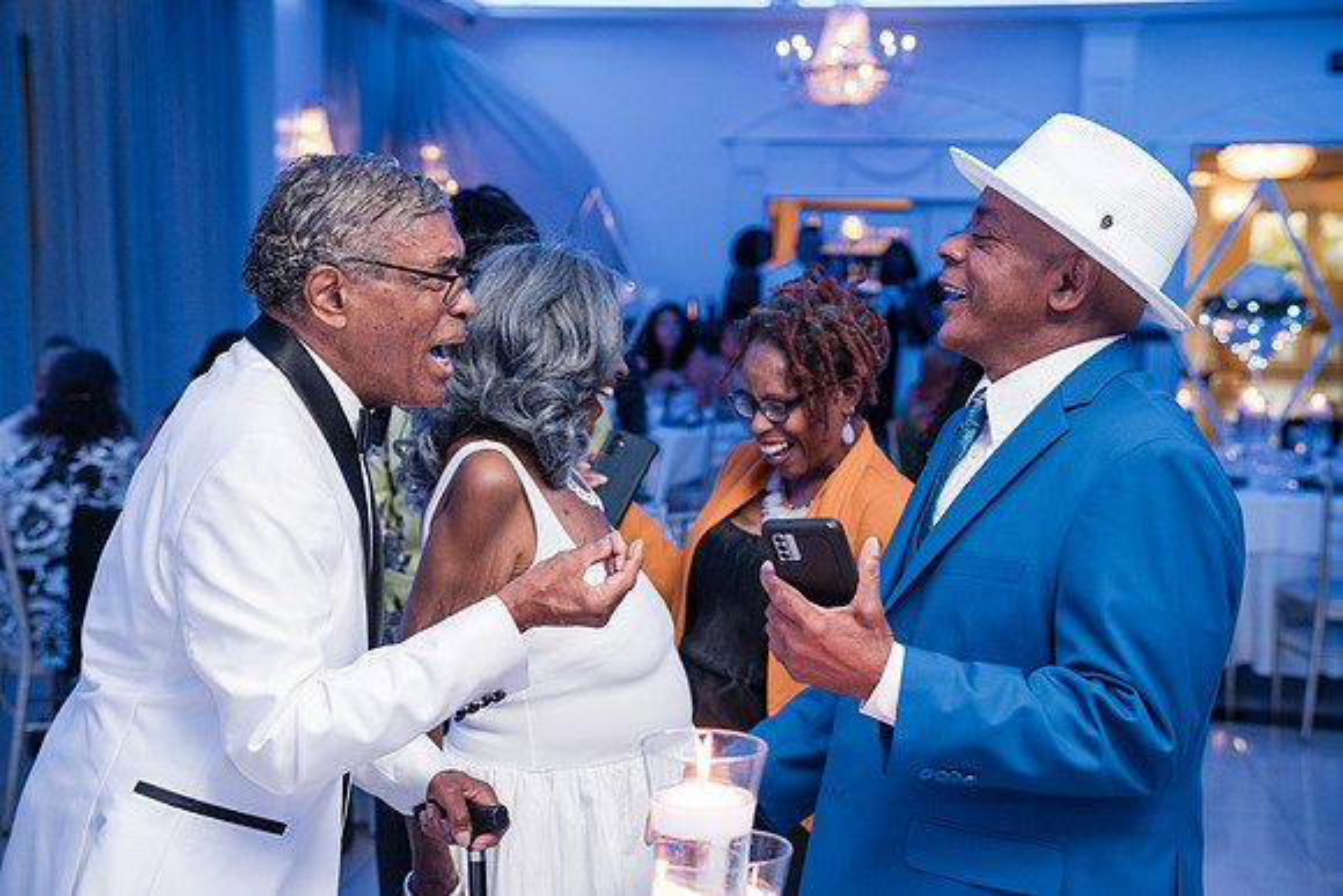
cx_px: 672
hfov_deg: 36.2
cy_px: 448
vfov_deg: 24.6
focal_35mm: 55
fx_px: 2052
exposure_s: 1/250
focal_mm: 55
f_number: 4
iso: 3200
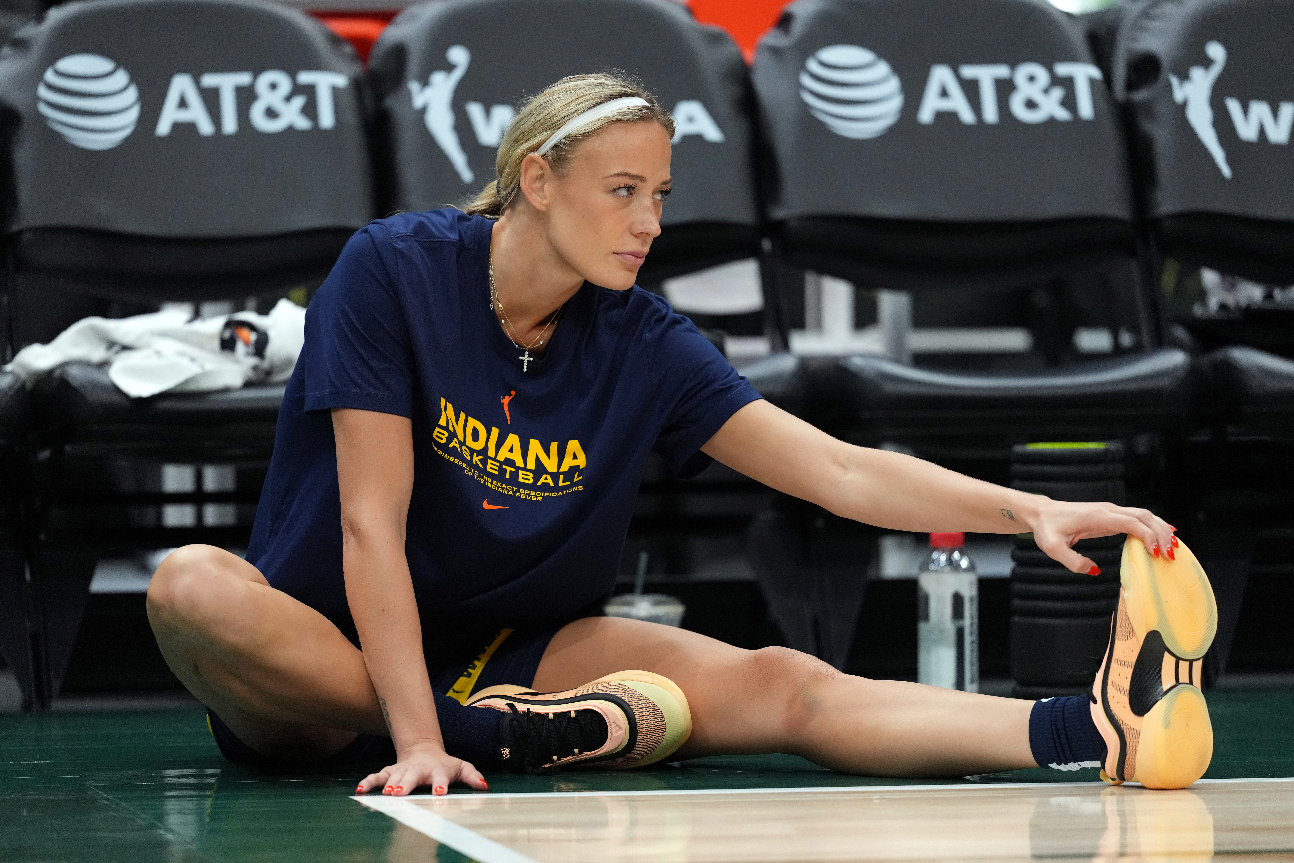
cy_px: 432
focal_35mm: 300
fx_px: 10782
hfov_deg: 6.9
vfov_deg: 4.6
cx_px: 647
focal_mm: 300
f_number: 2.8
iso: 3200
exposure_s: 1/2000
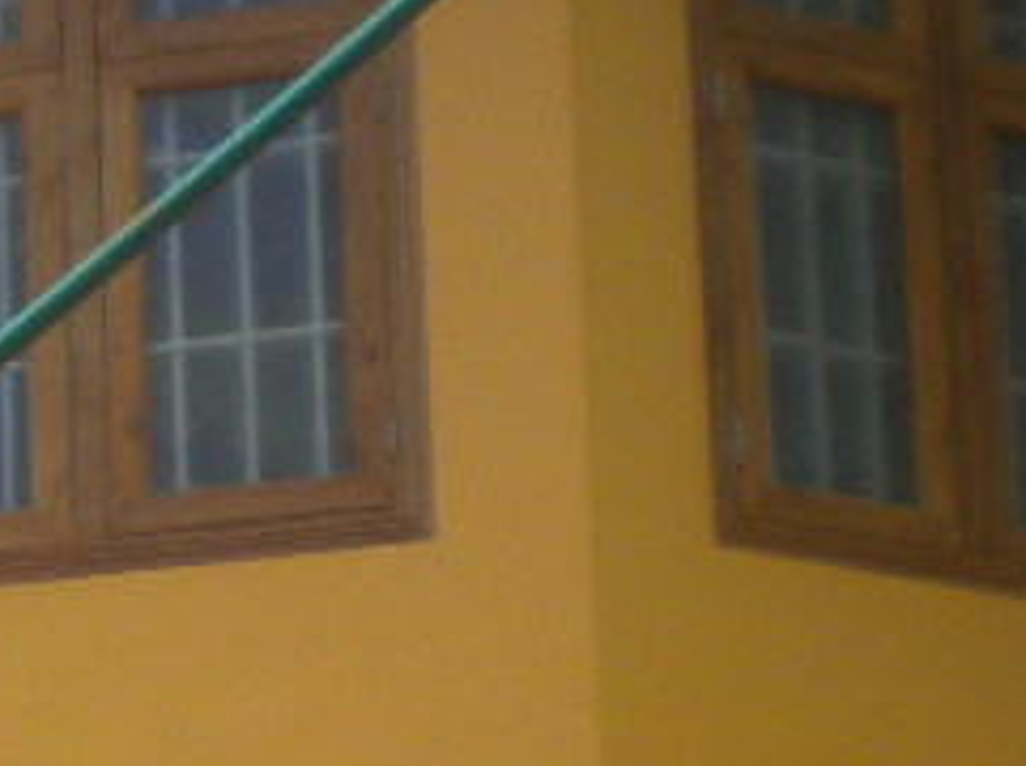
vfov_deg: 9.6
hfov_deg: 11.9
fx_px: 4410
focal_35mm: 149
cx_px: -1000
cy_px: 1179
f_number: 4.6
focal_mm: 6.3
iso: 113
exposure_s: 1/410
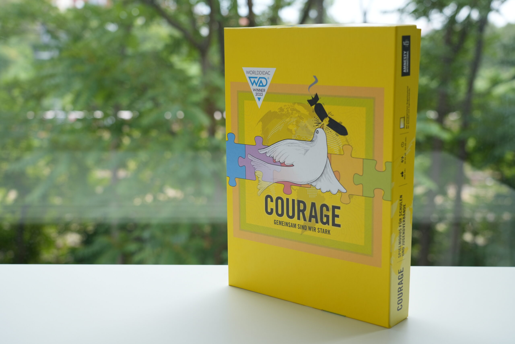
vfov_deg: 28.1
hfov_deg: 41.1
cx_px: 258
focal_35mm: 48
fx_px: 687
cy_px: 172
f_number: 5
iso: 400
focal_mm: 48
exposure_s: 1/80
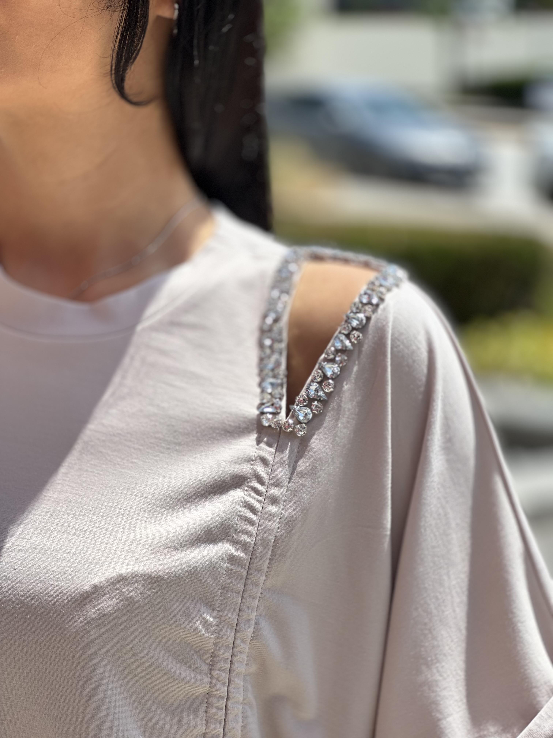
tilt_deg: -8.1
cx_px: 276
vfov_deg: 25.3
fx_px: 1640
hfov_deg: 19.1
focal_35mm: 77
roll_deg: +0.2
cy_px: 369
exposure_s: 1/708
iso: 32
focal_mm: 9
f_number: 2.8
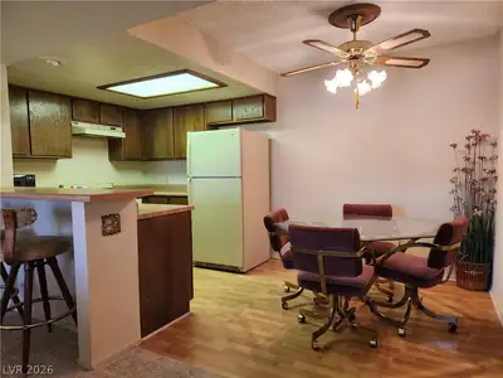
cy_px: 189
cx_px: 252
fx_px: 334
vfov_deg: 58.9
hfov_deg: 73.9
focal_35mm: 23
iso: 400
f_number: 1.8
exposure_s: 1/120
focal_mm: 5.4
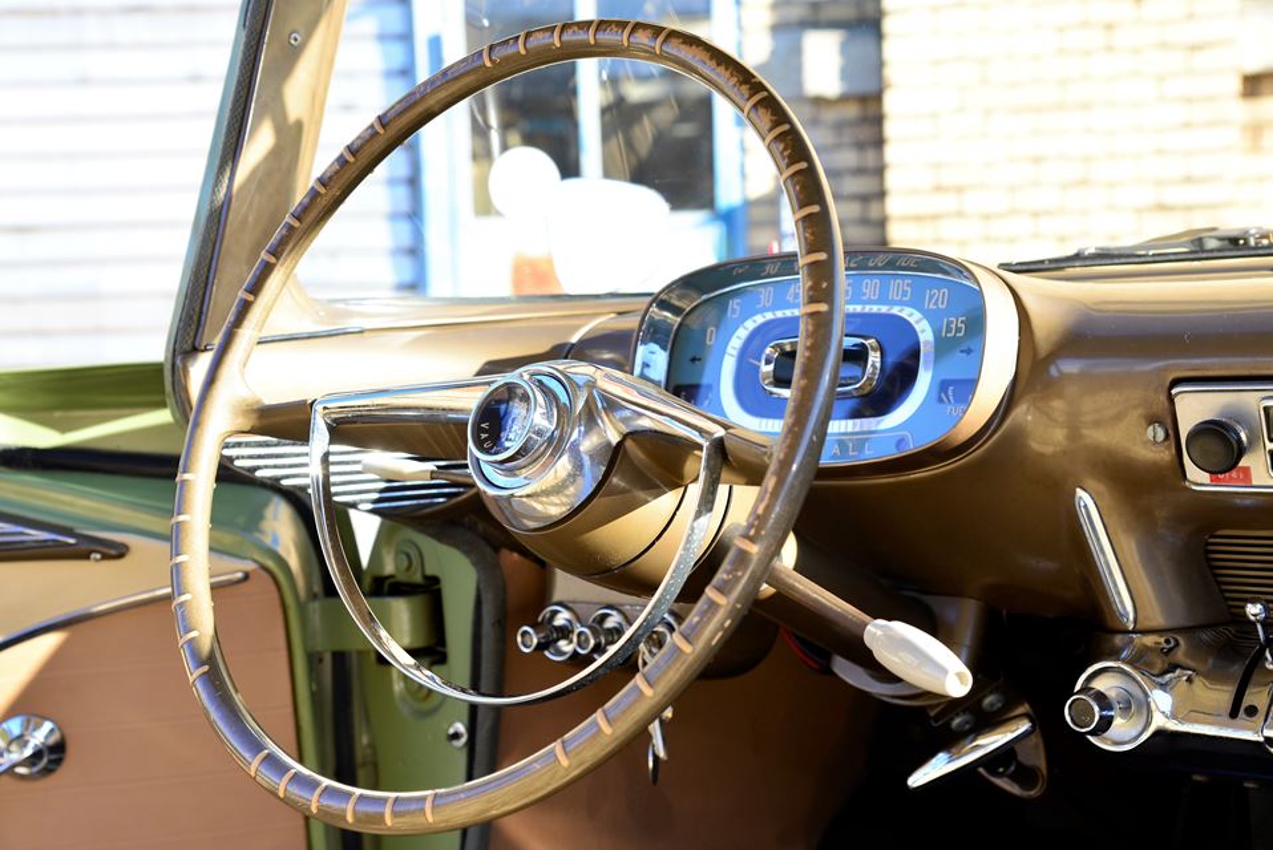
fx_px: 2052
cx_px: 636
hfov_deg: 34.5
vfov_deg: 23.4
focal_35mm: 58
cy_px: 425
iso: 200
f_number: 7.1
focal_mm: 58
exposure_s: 1/60
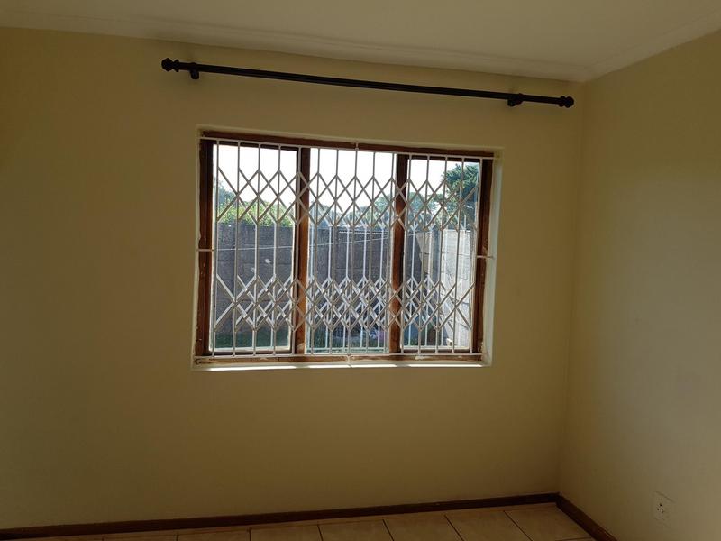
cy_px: 270
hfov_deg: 67.3
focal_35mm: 26
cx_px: 360
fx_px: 542
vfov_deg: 53.1
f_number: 1.7
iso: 50
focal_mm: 4.2
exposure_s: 1/1160
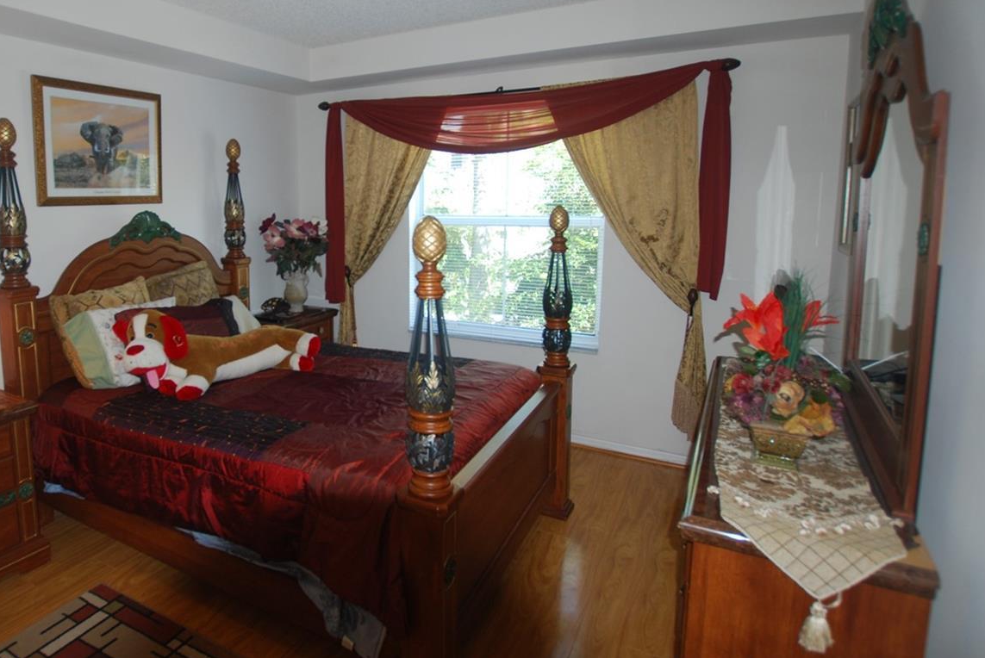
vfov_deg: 59.3
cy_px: 275
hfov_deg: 79.2
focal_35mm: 21
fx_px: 575
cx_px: 350
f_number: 3.5
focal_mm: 10
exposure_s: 1/60
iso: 200
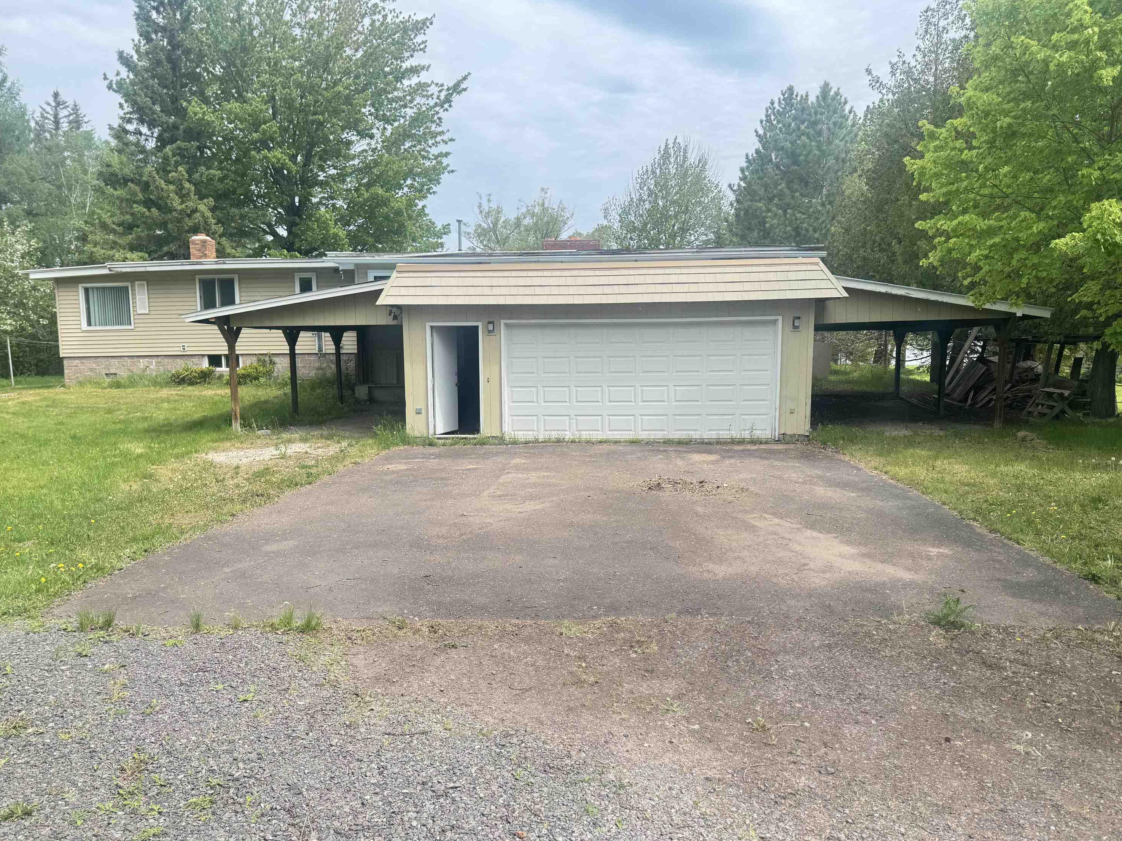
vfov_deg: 54.9
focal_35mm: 25
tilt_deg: -6.5
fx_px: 810
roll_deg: +1.3
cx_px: 556
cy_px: 429
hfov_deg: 69.4
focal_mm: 6.76
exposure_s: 1/1597
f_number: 1.78
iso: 80
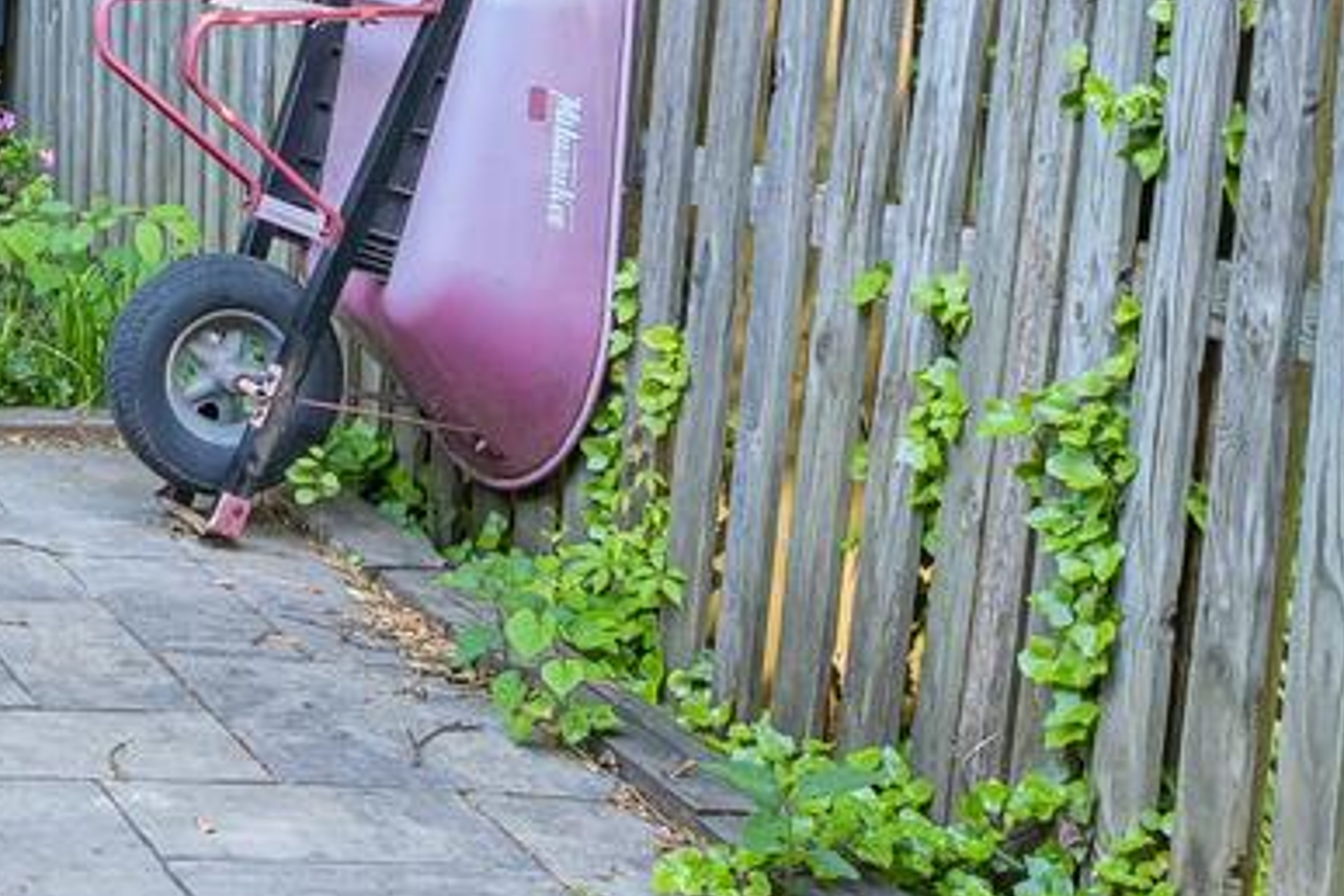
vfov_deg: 17.0
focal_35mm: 74
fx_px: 2762
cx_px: -802
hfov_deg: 21.7
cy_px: -370
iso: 400
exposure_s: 1/15
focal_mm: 14
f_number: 8
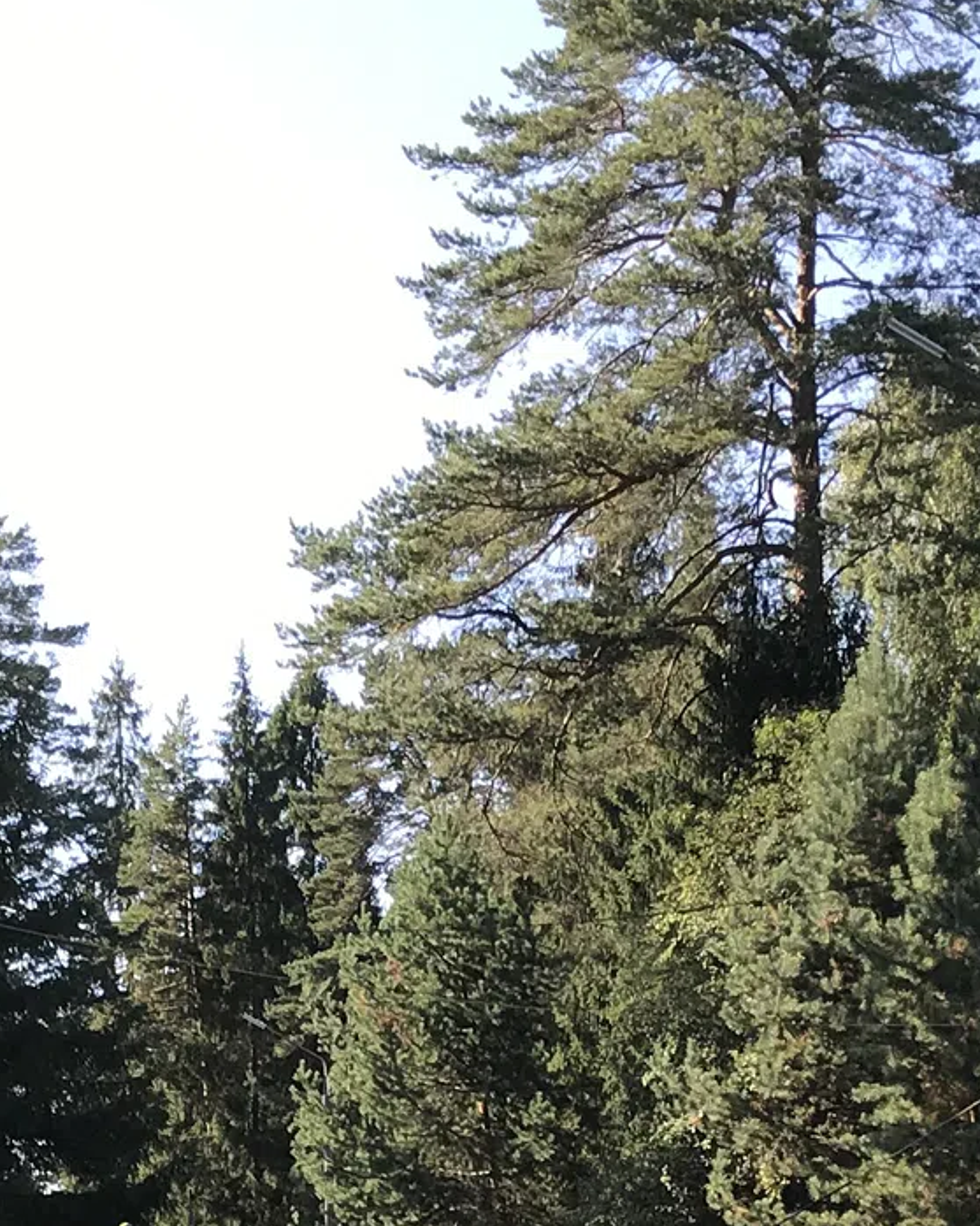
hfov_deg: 16.3
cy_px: 1263
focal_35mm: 94
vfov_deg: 19.7
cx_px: 309
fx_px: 3409
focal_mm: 3.99
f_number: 1.8
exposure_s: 1/544
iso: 20
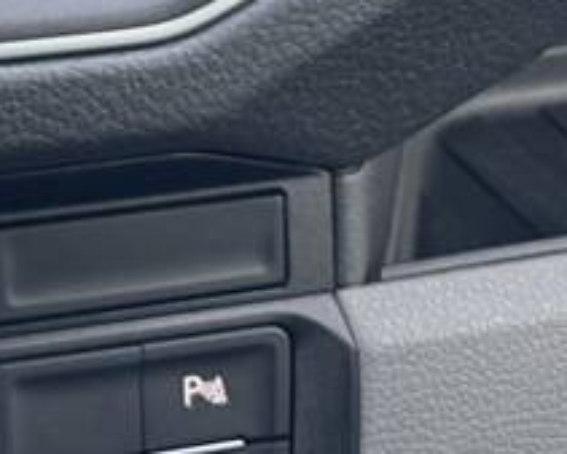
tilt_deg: -27.1
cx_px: -693
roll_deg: -5.0
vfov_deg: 10.8
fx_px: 2233
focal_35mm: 133
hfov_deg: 12.2
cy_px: -400
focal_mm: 6.76
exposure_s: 1/73
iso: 200
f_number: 1.78
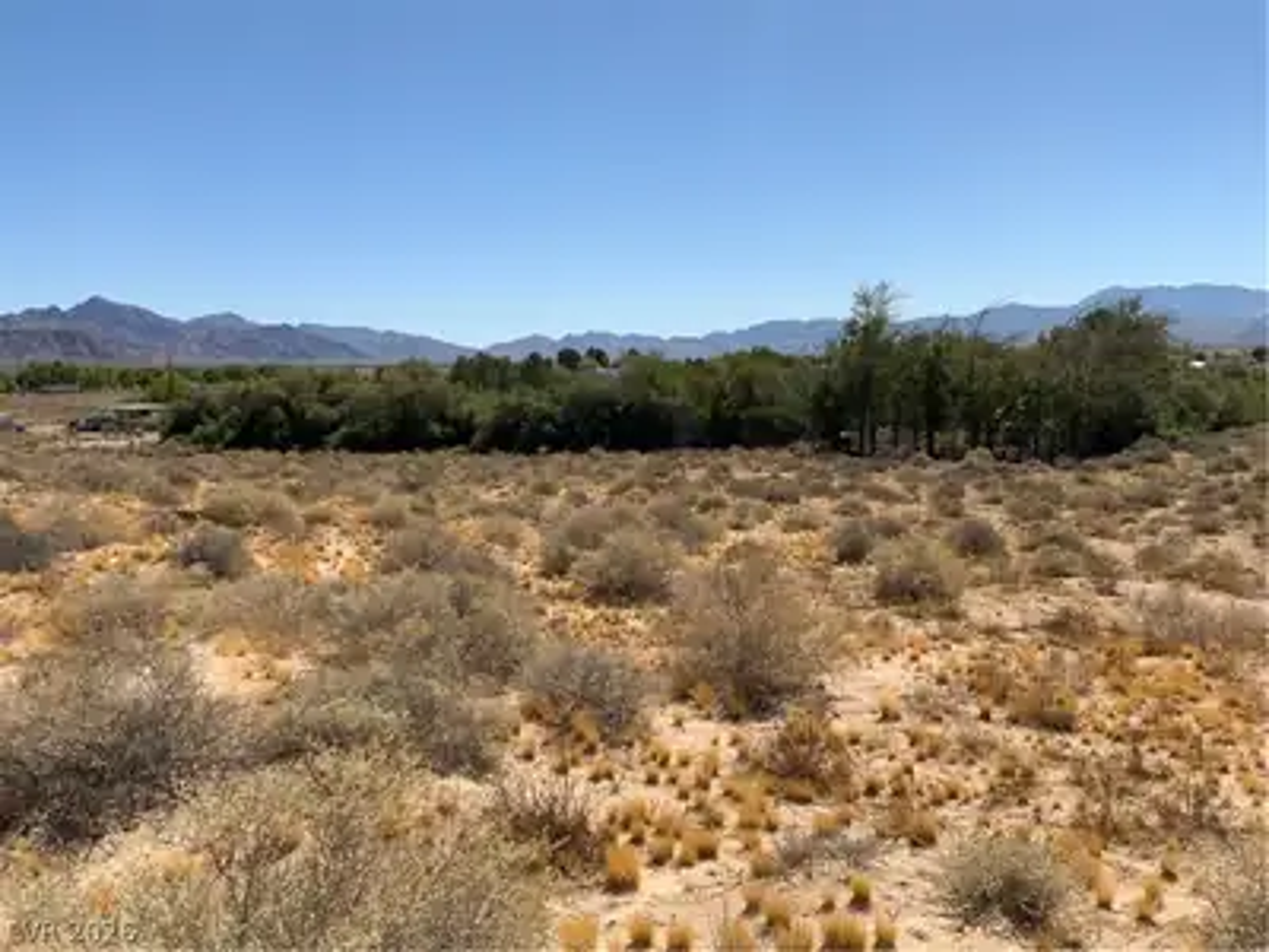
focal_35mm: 29
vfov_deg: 48.2
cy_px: 476
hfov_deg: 61.7
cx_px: 634
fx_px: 1063
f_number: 1.8
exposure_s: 1/3534
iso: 20
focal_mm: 3
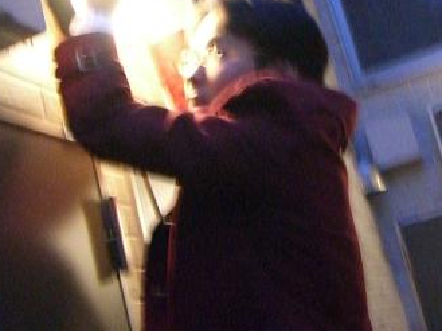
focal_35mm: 74
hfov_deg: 26.3
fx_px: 944
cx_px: 282
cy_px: 66
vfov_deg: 19.7
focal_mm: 6.2
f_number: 2.7
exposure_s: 1/15
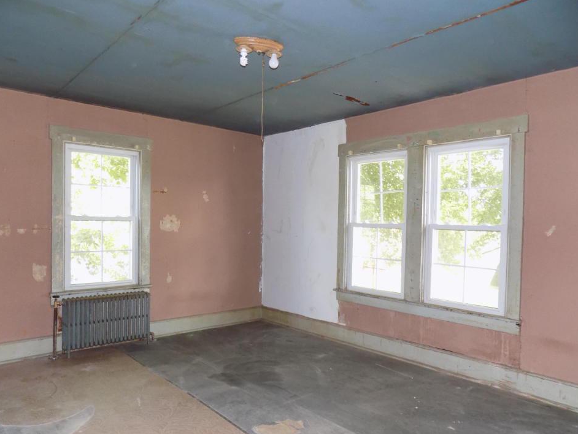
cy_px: 233
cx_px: 291
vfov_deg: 54.8
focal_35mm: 25
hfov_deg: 69.4
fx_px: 418
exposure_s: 1/30
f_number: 3.1
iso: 280
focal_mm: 4
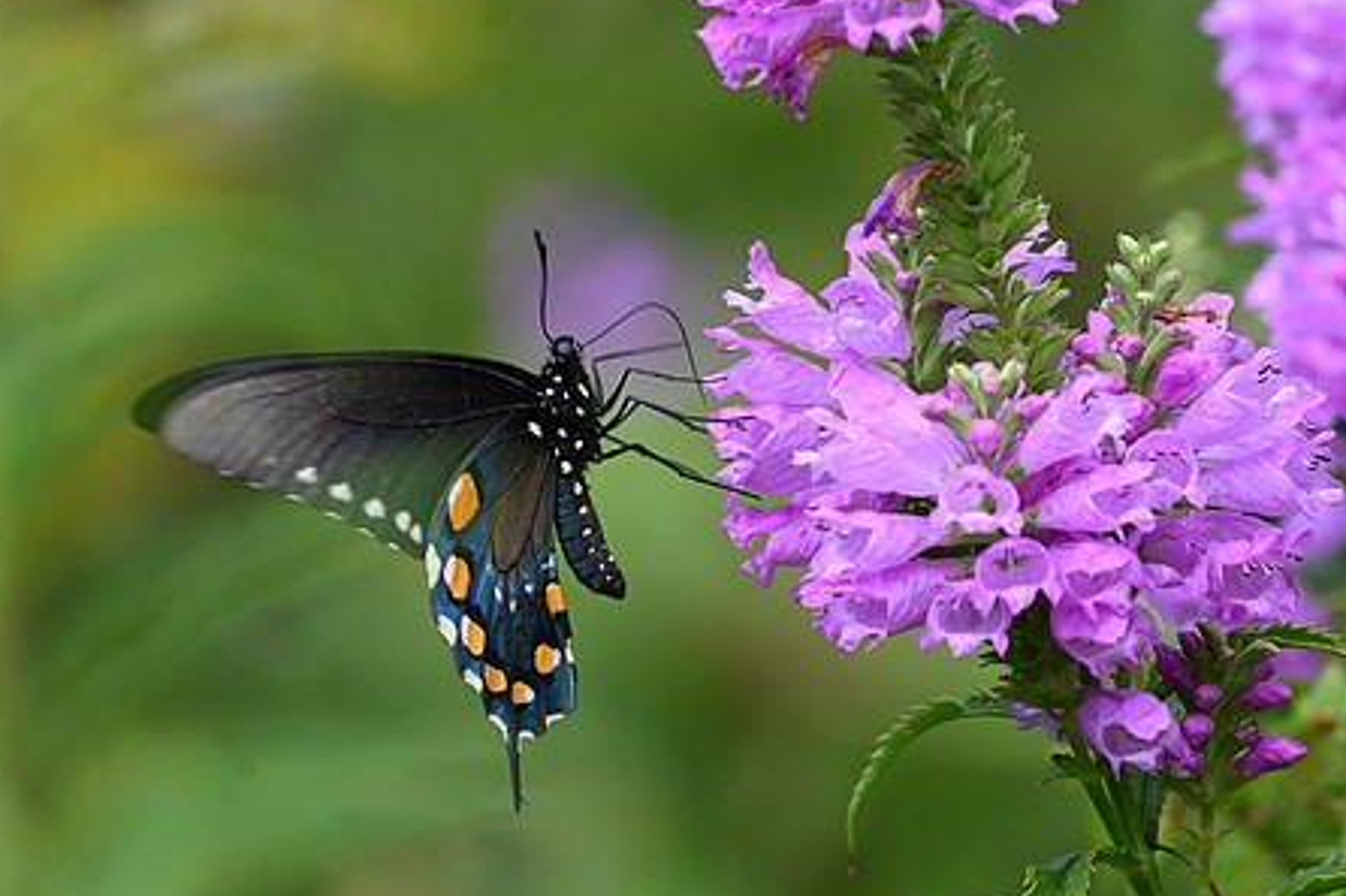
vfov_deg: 1.8
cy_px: 496
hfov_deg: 2.6
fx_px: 29188
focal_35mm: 781
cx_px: 661
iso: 560
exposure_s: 1/640
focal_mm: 600
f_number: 6.3
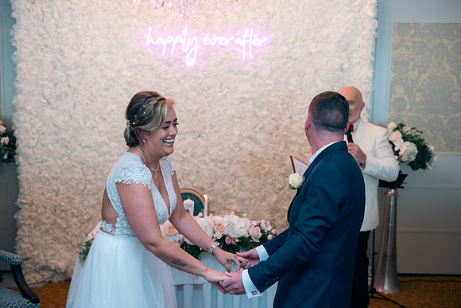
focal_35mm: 44
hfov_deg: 44.5
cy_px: 154
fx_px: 564
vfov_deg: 30.5
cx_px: 230
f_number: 3.5
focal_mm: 44
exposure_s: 1/160
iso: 640
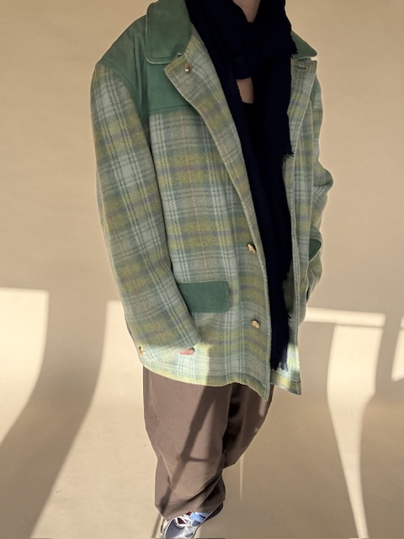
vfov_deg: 60.0
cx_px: 202
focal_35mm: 30
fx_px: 467
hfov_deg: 46.8
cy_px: 270
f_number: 1.9
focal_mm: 2.69
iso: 40
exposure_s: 1/546
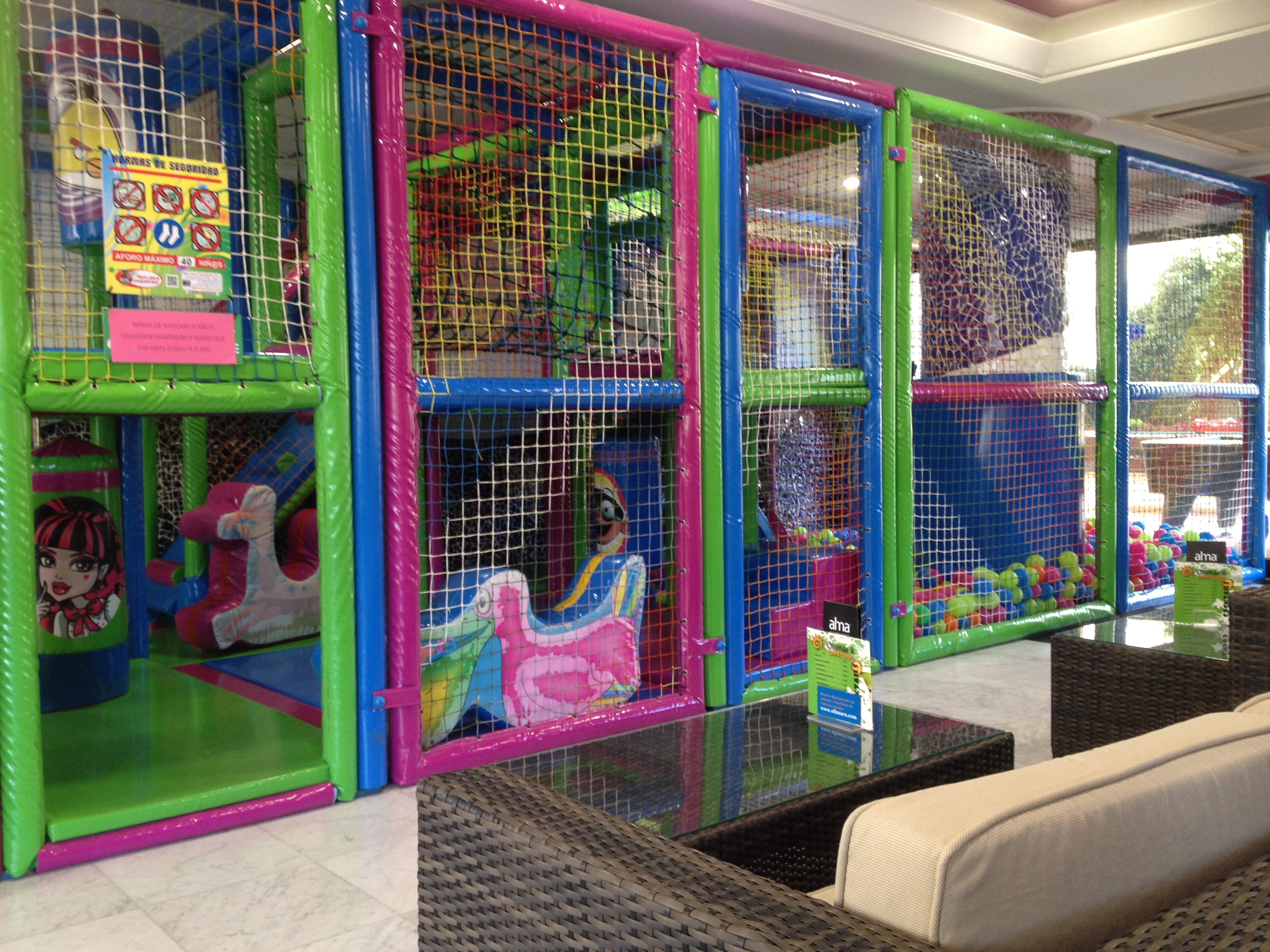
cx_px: 635
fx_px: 1284
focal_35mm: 35
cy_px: 476
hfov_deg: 52.6
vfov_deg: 40.7
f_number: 2.4
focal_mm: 4.28
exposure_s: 1/20
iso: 80
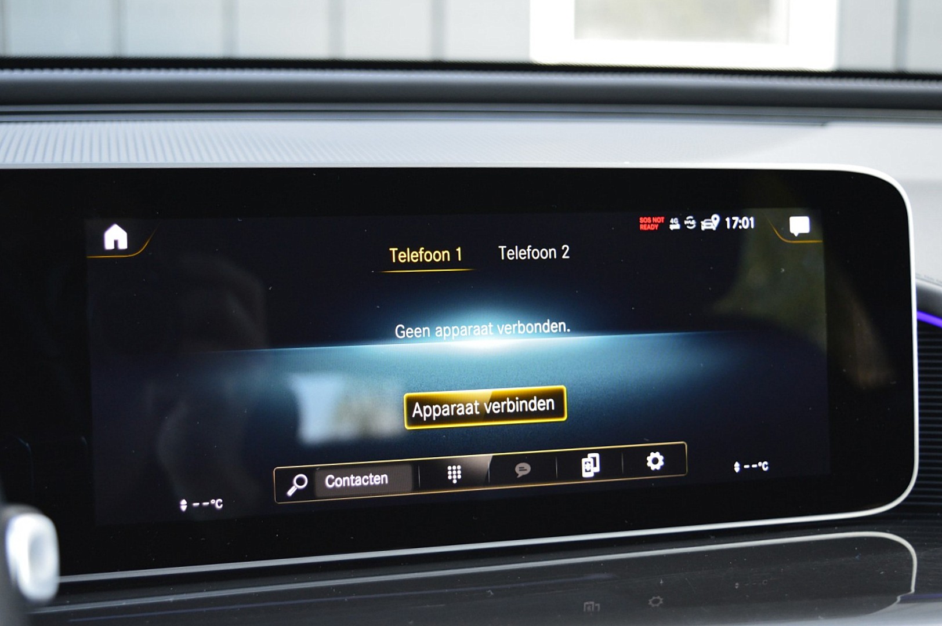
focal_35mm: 46
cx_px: 471
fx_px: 1216
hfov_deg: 42.4
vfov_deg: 28.9
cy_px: 313
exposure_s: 1/60
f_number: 4.2
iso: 800
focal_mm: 31
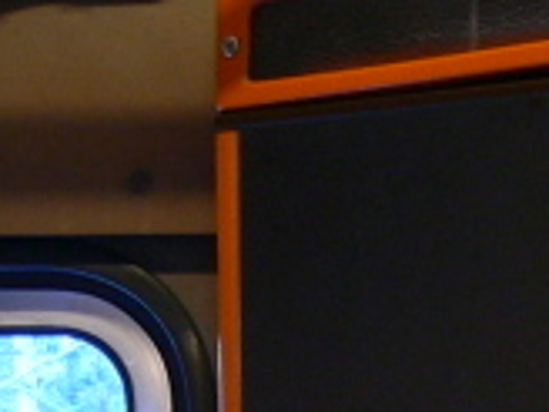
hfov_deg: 9.0
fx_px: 3473
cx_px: 315
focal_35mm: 219
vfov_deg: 6.7
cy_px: 536
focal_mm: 5.8
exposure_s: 1/5
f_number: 2.8
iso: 80
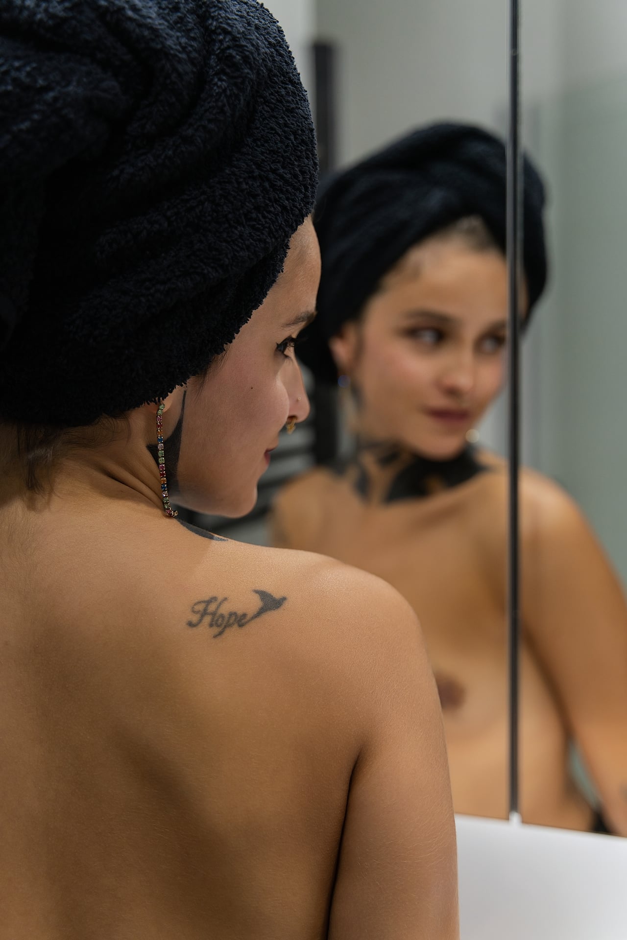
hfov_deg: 28.1
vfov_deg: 41.1
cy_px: 470
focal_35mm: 48
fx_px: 1254
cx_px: 314
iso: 250
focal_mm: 48
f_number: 2.8
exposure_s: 1/160
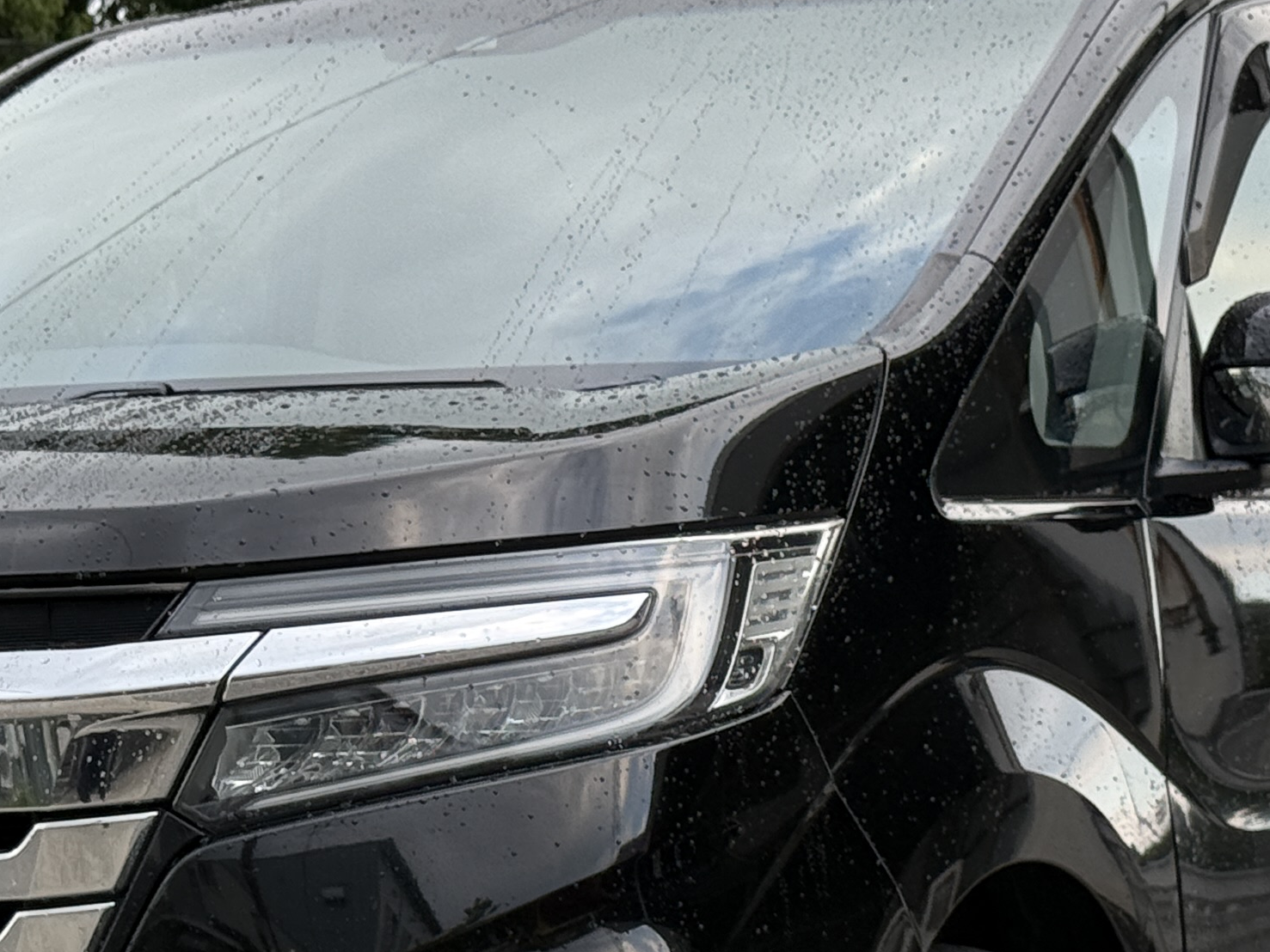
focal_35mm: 131
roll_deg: -0.9
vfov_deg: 11.3
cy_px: 673
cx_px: 449
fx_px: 4807
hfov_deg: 15.0
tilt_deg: +1.8
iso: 80
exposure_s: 1/475
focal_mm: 6.76
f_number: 1.78
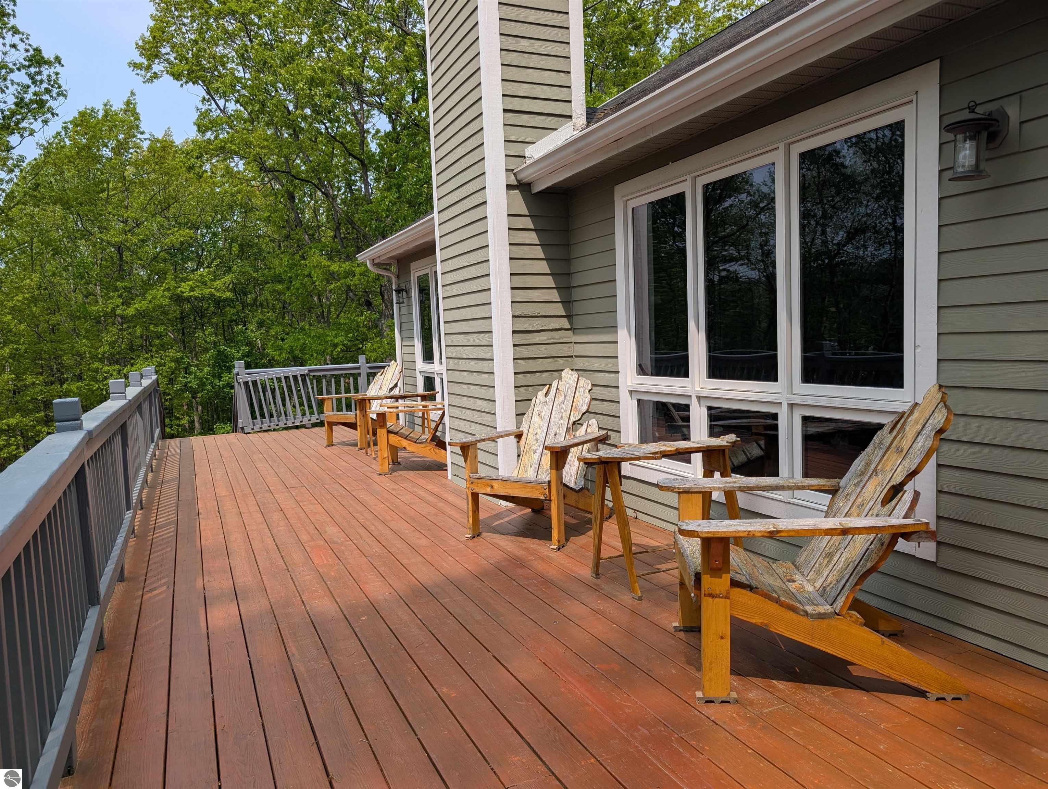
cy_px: 394
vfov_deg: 56.9
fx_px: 728
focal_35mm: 24
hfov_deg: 71.5
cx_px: 524
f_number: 1.68
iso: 21
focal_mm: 6.9
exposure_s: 1/1087
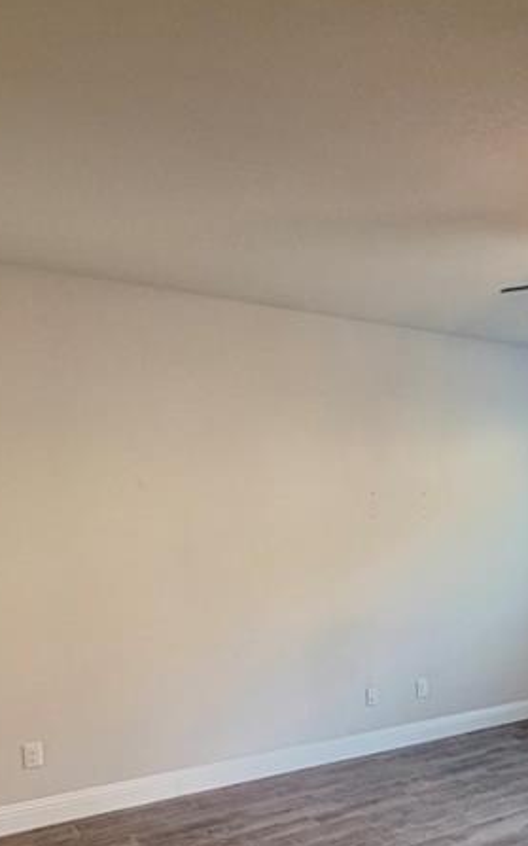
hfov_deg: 36.0
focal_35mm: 34
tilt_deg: -7.5
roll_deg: +0.9
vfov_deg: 54.6
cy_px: 613
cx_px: 426
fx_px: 784
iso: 250
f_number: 2.2
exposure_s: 1/120
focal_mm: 2.22
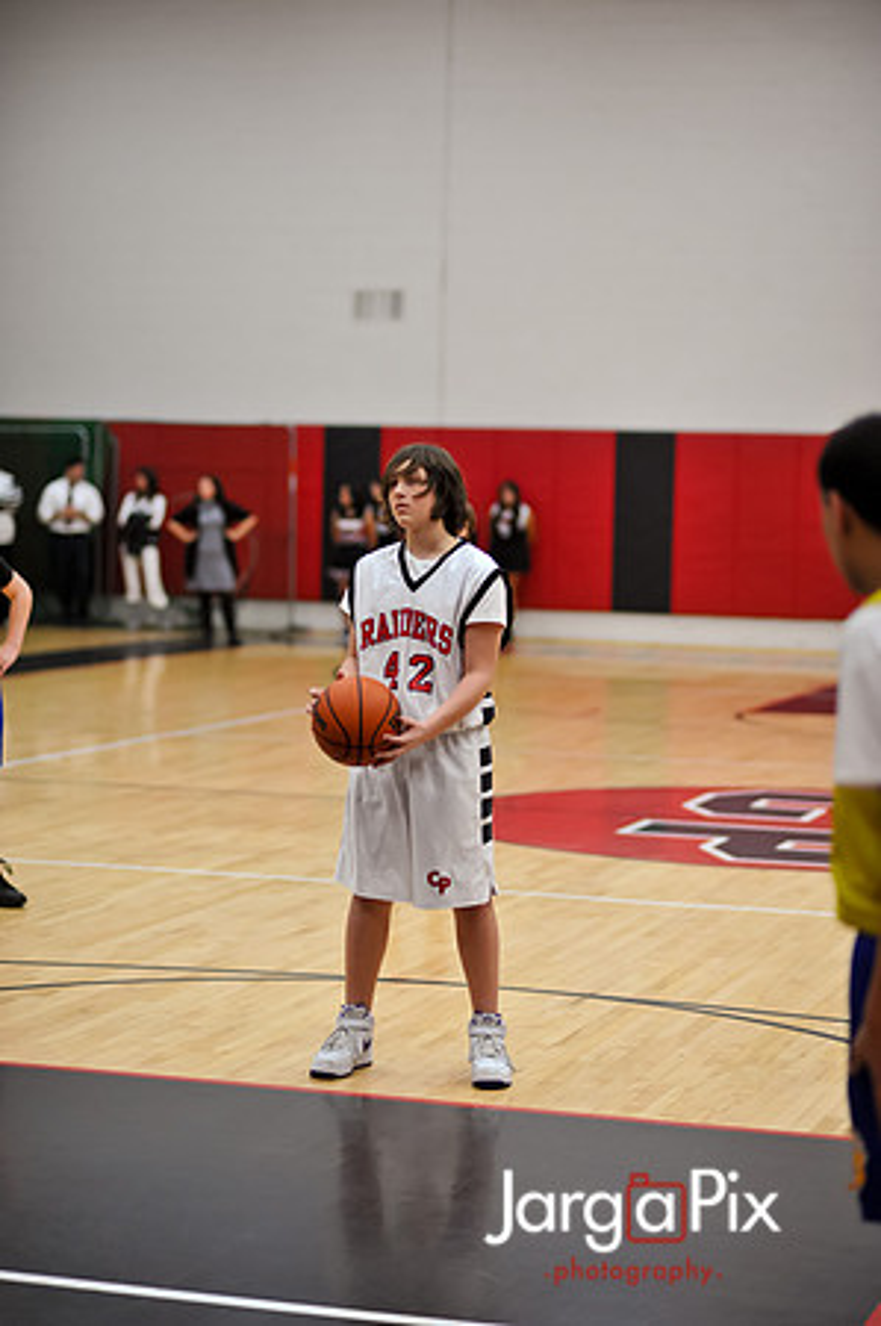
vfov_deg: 23.9
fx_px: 3127
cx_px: 440
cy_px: 663
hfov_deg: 16.0
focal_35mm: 85
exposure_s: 1/500
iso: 1100
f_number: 2
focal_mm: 85
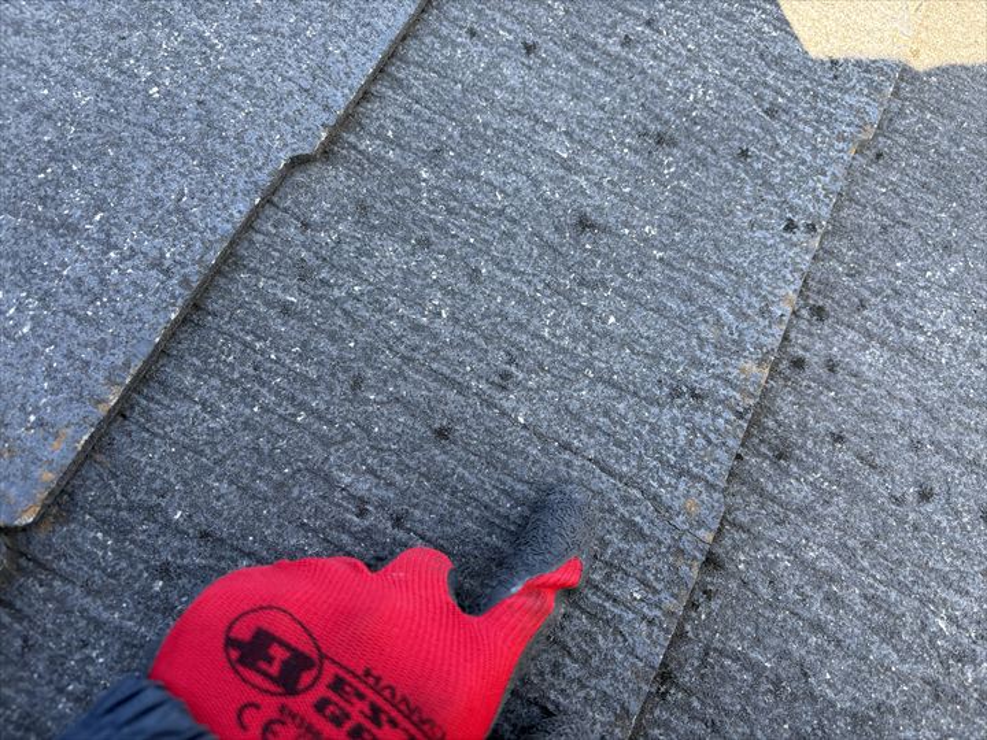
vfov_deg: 53.1
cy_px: 370
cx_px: 494
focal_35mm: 26
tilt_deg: -53.0
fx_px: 741
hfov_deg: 67.3
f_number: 1.6
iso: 64
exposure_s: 1/253
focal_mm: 5.96
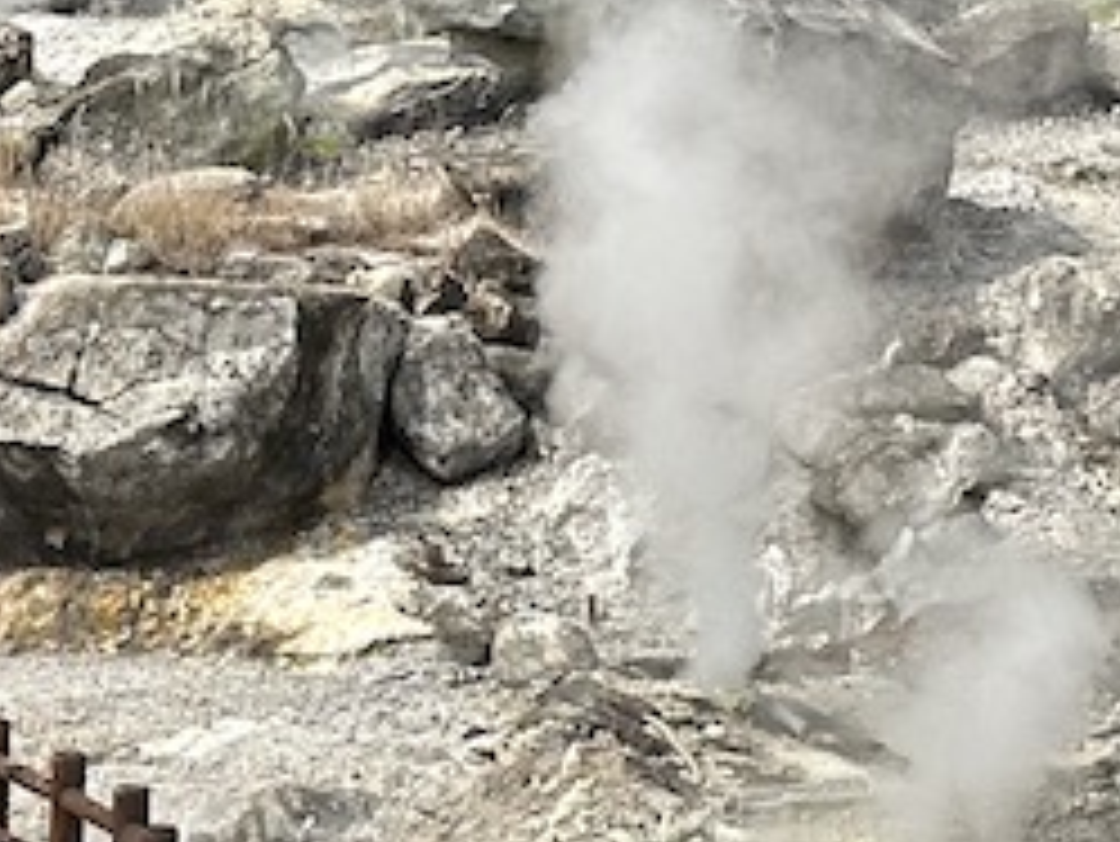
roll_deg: +0.2
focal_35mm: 247
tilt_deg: -12.2
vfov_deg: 6.0
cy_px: 383
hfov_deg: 7.9
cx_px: -238
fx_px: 7996
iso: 100
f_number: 1.78
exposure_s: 1/5000
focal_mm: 6.86
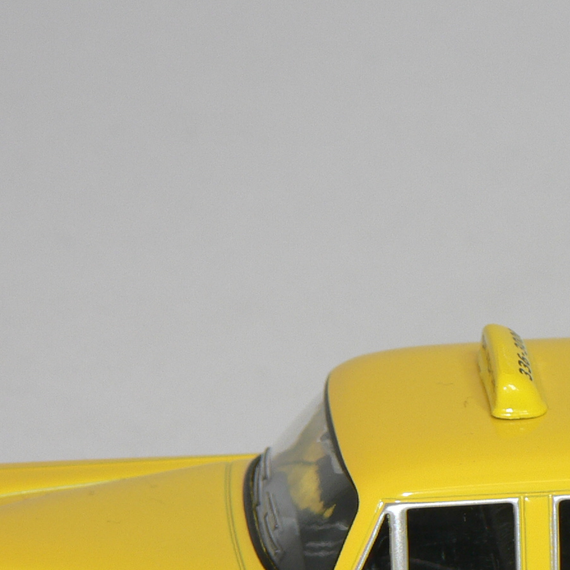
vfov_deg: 5.7
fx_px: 5757
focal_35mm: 309
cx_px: 548
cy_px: 555
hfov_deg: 5.7
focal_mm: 20.3
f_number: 3.2
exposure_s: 1/60
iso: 80
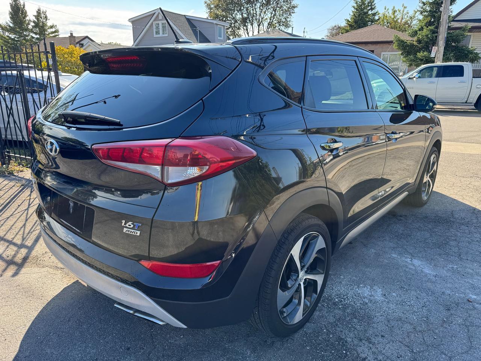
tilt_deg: -18.4
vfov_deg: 56.8
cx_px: 240
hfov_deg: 71.6
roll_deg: -0.5
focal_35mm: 24
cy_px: 180
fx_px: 333
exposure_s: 1/747
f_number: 1.78
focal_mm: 6.76
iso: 80
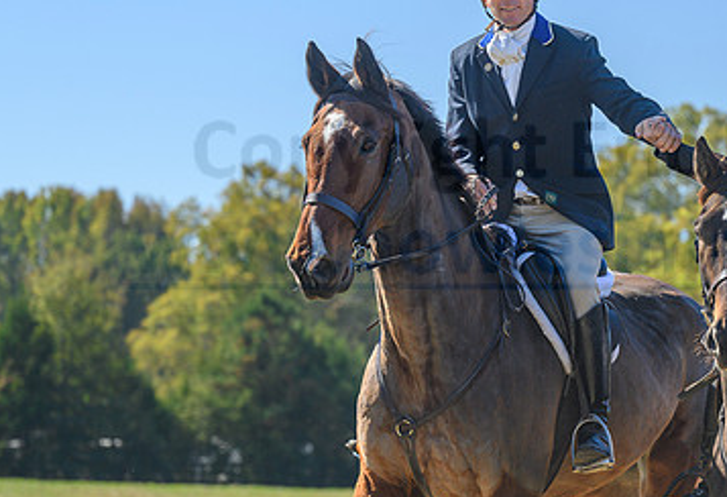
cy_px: 264
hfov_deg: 11.6
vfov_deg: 8.0
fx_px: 3541
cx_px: 662
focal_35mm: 174
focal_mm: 88
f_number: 3.5
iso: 100
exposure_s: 1/500
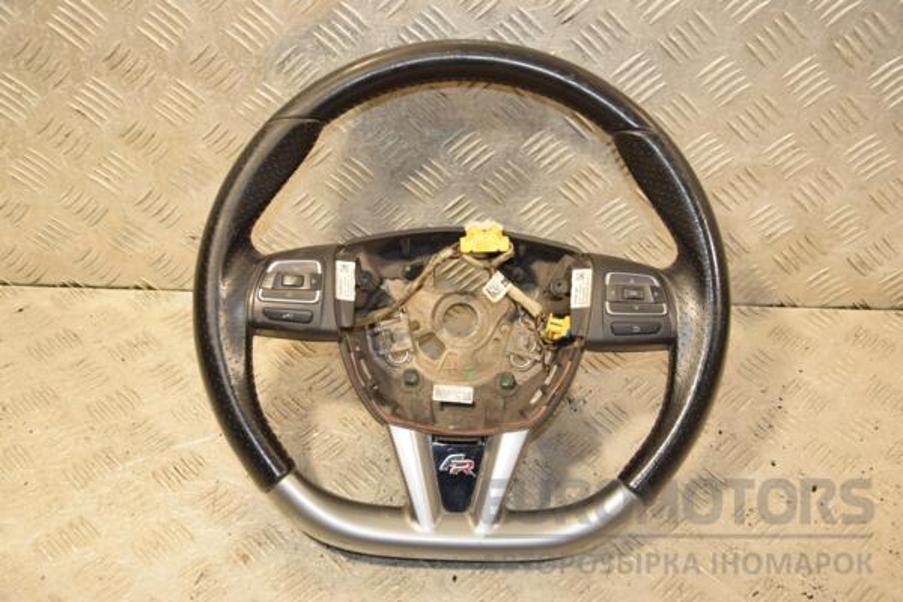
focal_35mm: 42
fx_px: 1053
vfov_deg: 31.9
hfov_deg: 46.4
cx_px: 452
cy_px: 301
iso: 800
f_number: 5
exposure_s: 1/200
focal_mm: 28
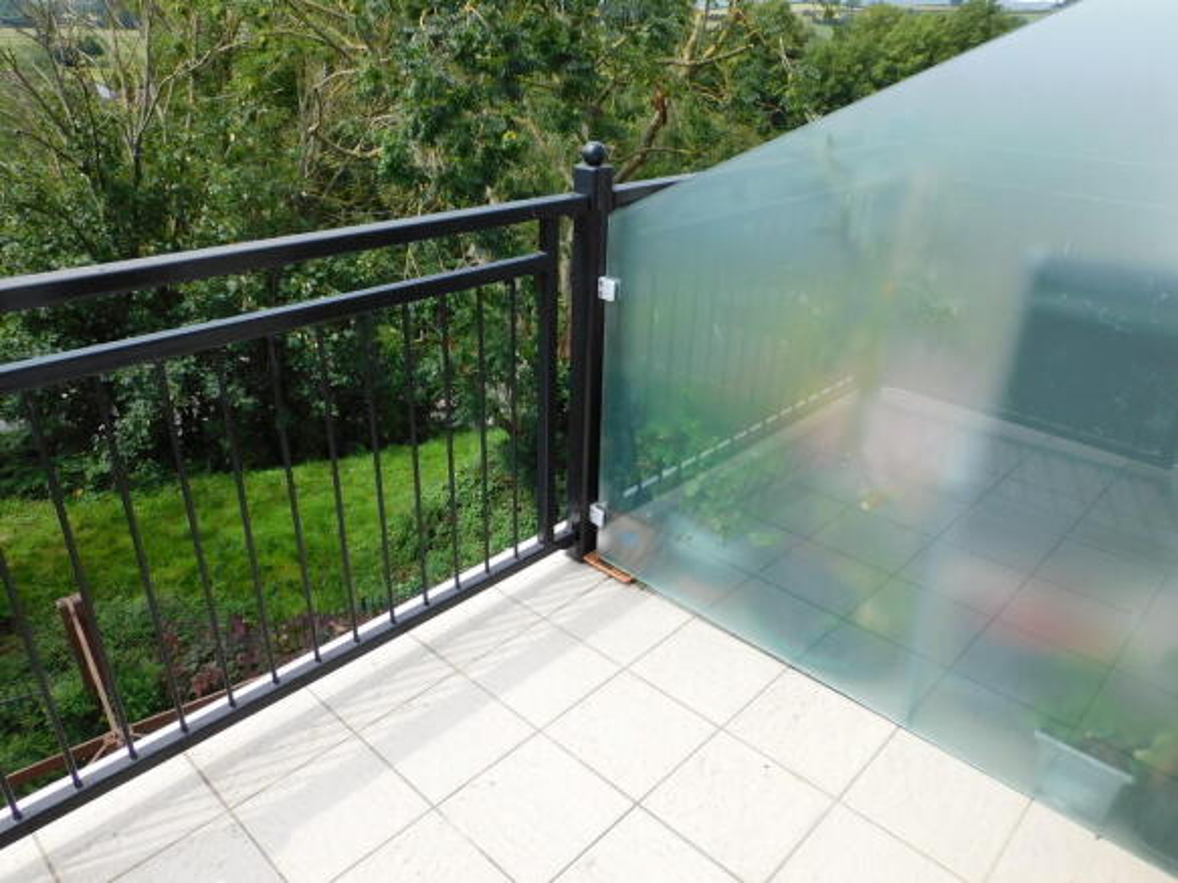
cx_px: 589
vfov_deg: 56.8
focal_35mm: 24
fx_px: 817
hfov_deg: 71.6
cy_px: 442
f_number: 3.3
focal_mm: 4.3
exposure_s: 1/500
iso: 125
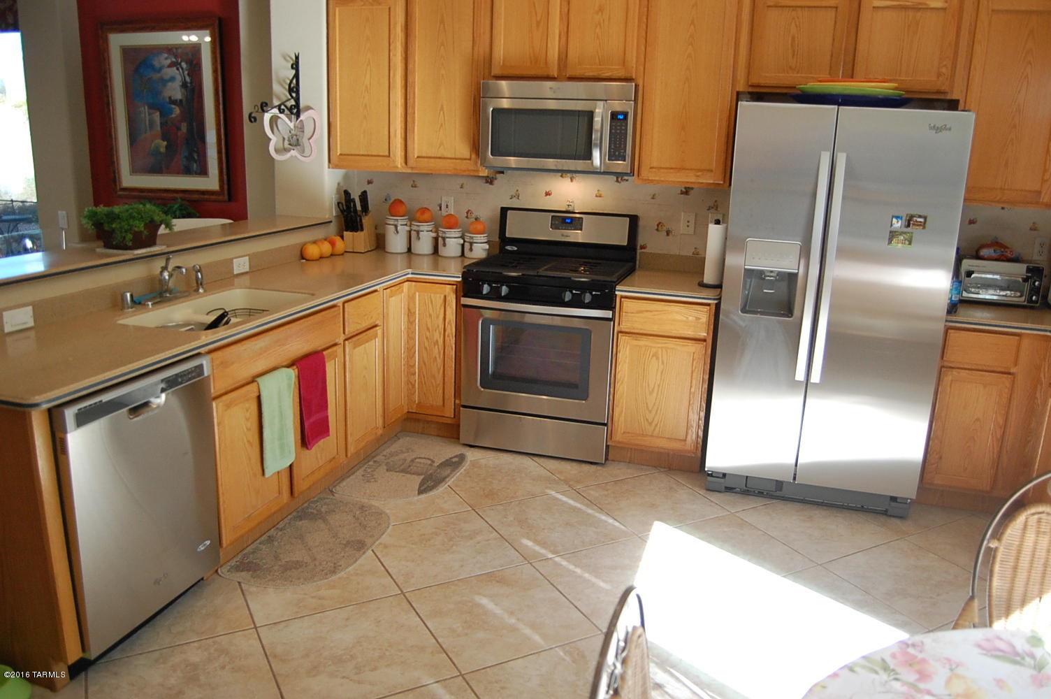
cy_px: 350
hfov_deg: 67.4
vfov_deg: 47.8
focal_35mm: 27
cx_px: 526
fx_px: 788
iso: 800
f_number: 3.5
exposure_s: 1/160
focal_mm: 18
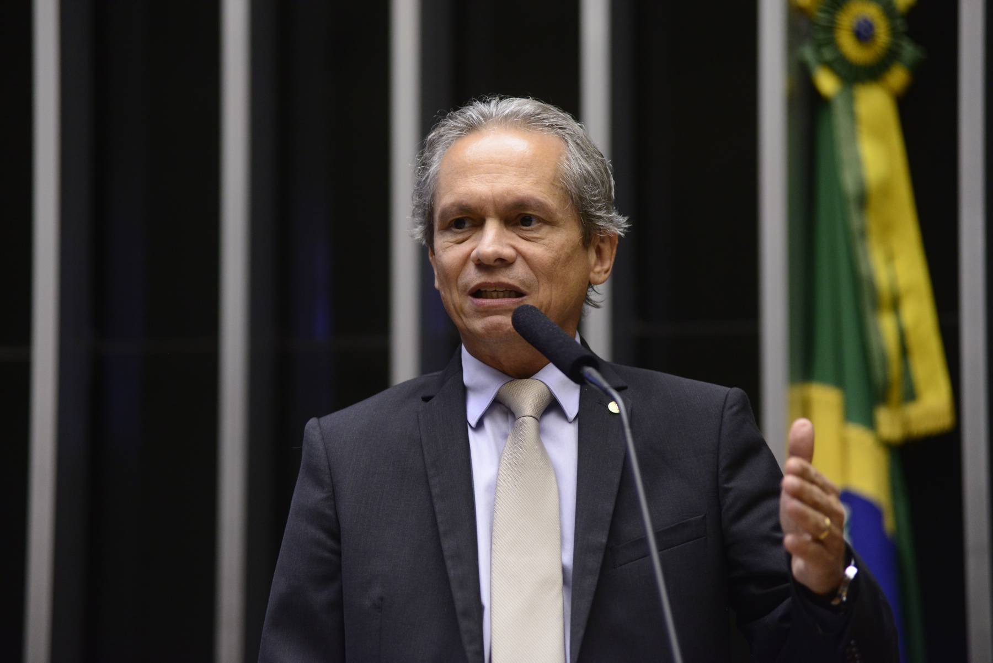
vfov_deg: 9.5
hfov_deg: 14.2
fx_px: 4000
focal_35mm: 145
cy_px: 332
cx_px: 496
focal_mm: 145
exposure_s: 1/125
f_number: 3.5
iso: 2500
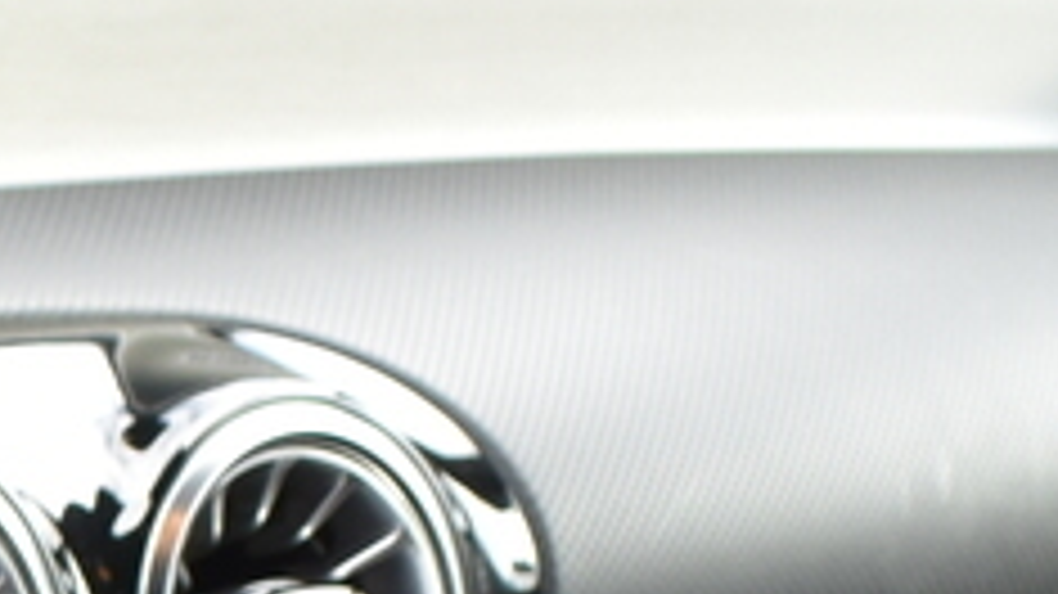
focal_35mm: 195
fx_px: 5469
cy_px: 1683
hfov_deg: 10.5
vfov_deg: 5.8
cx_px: -711
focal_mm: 18
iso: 400
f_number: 5.6
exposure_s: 1/125
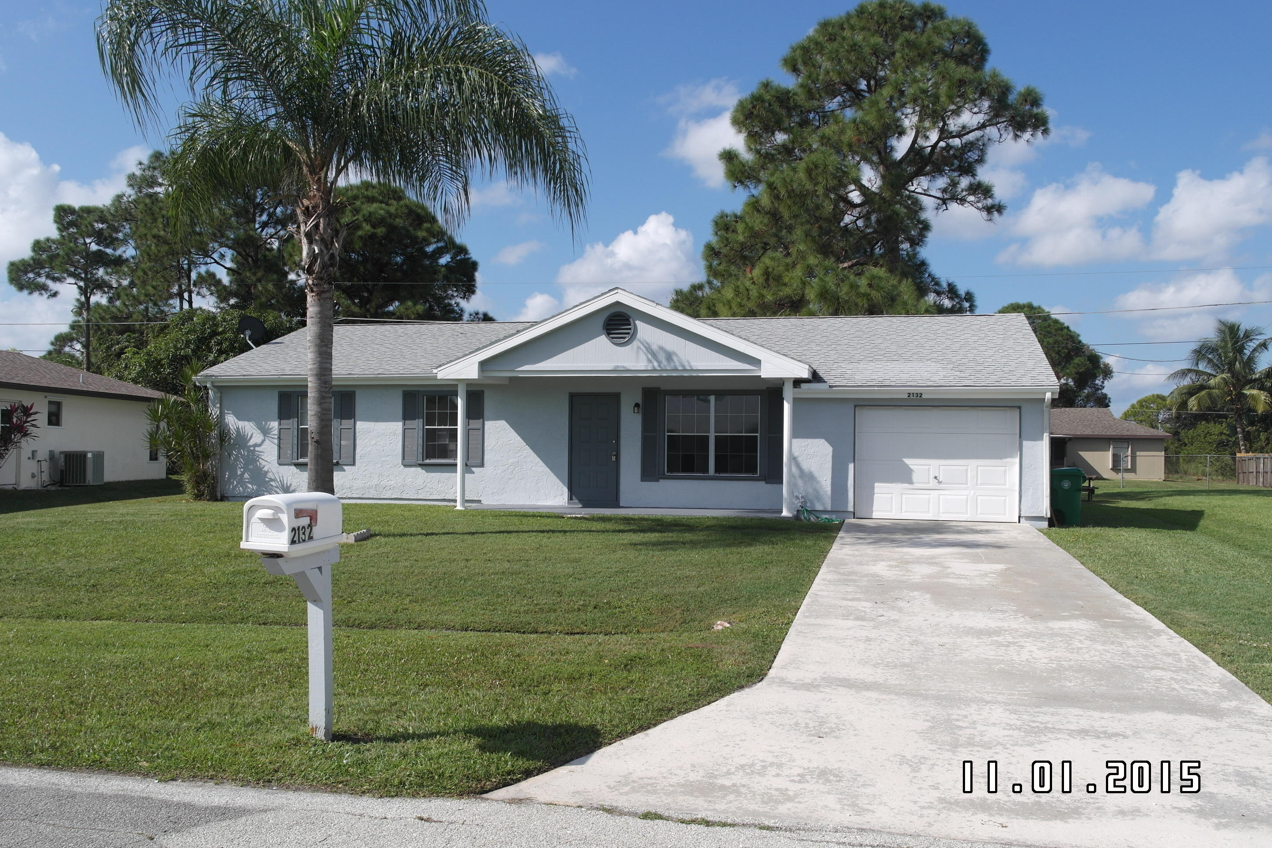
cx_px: 638
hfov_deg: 60.3
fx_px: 1095
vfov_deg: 42.3
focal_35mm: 31
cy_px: 435
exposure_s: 1/180
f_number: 7.1
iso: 100
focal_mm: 20
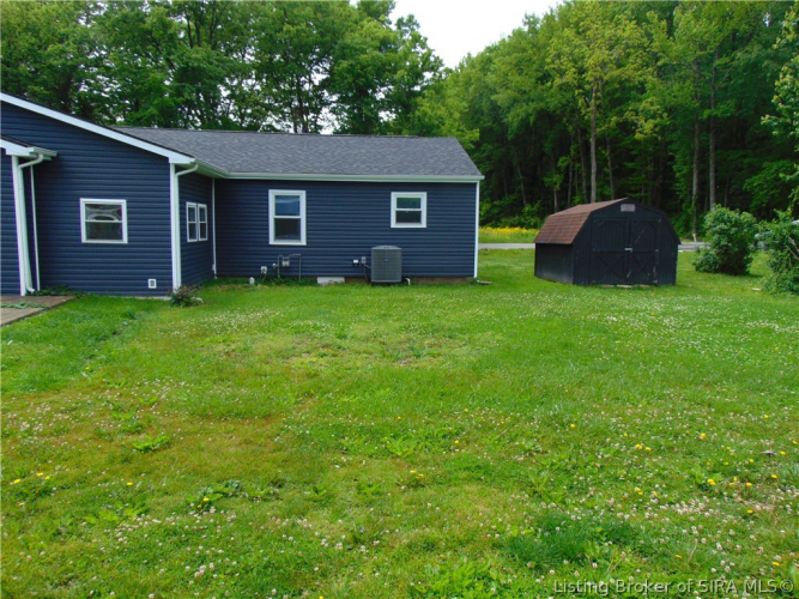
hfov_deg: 69.4
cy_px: 300
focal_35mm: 25
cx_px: 400
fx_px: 577
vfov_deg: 54.9
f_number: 3
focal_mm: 4.5
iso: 80
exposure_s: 1/800
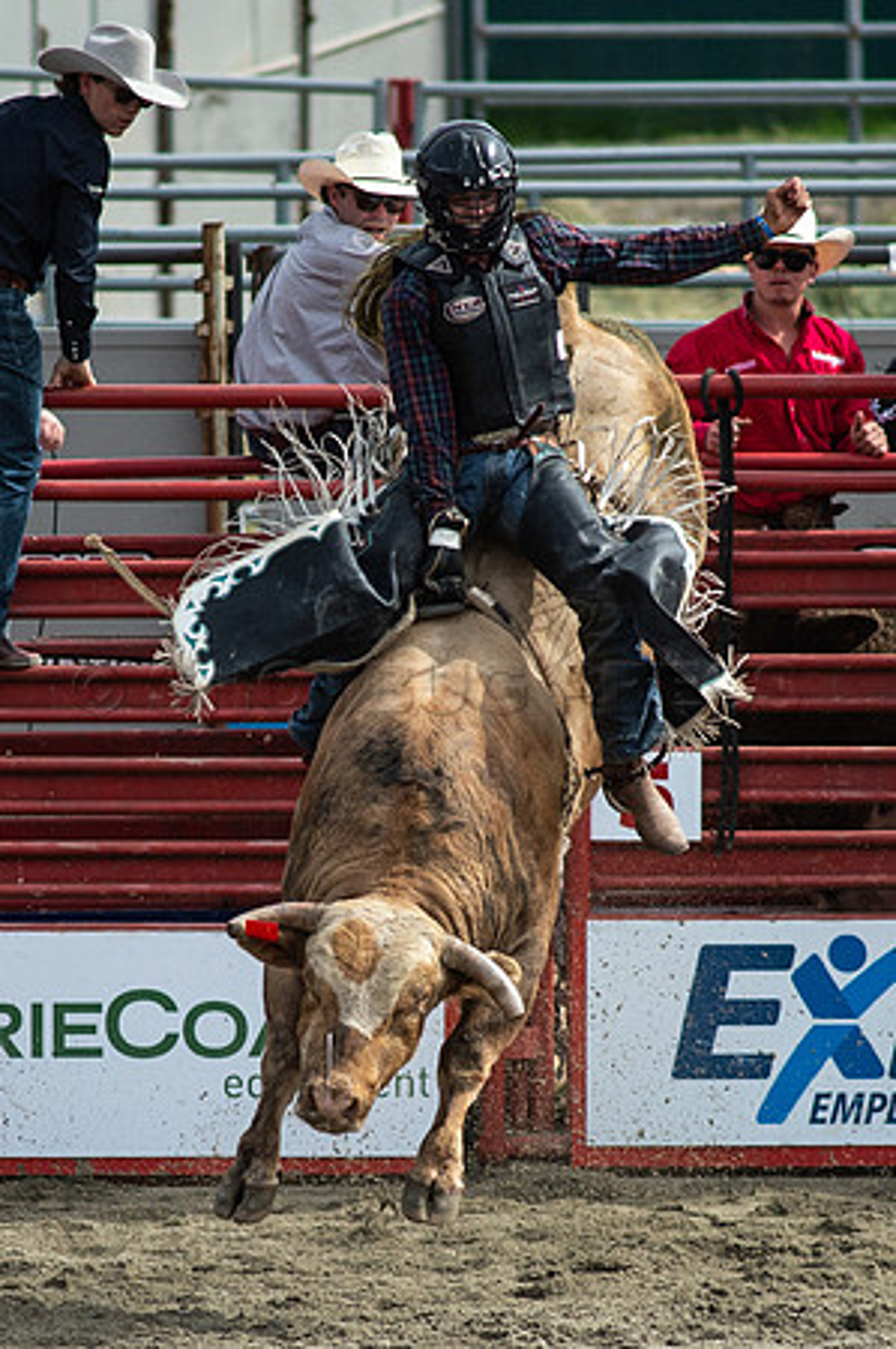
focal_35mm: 743
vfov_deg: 2.8
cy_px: 1005
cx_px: 361
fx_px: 27814
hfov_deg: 1.8
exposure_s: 1/8000
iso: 1000
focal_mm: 300
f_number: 4
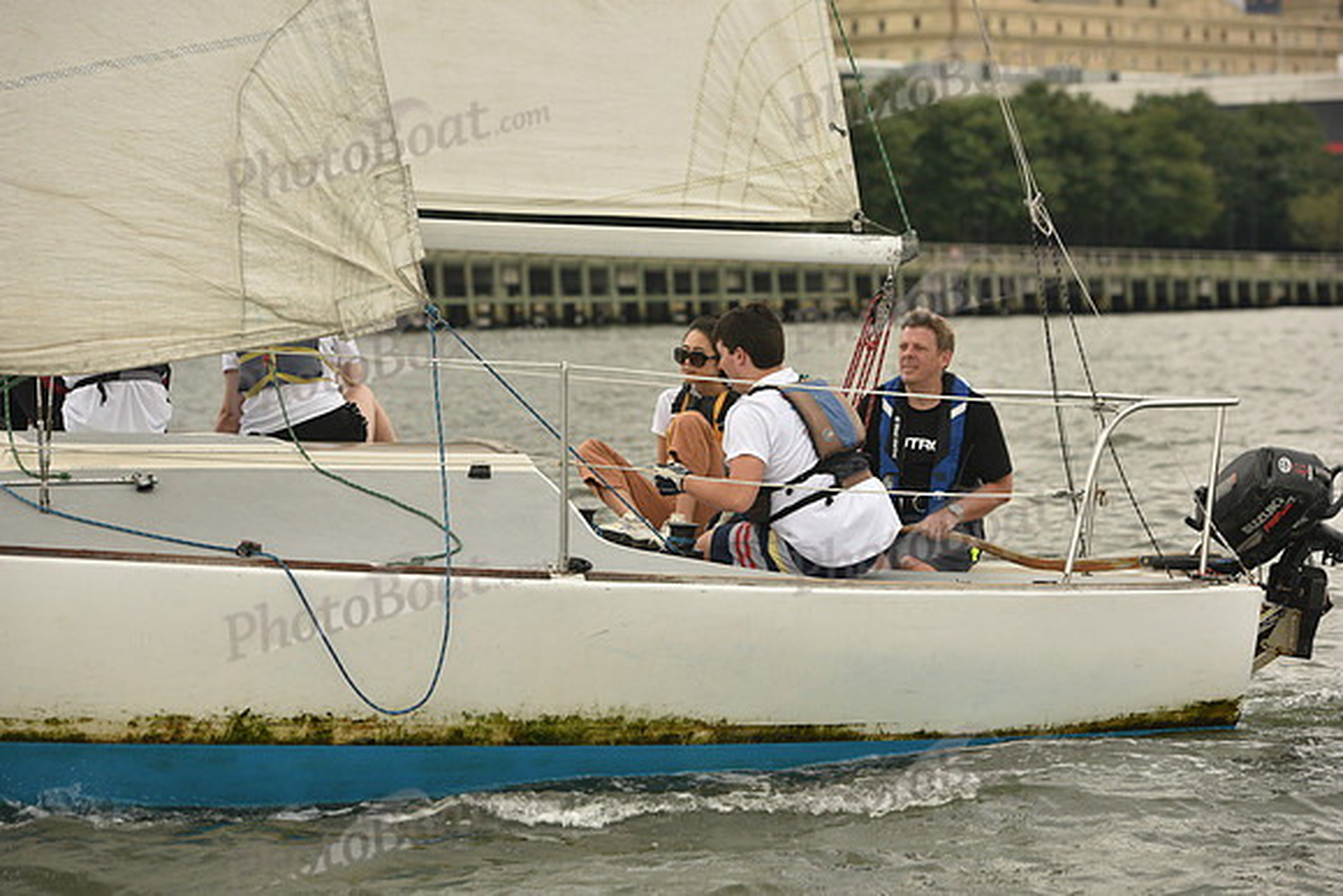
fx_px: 4328
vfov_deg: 11.8
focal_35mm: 116
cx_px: 672
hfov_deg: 17.6
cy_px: 448
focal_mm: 116
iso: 320
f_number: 5
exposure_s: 1/1600
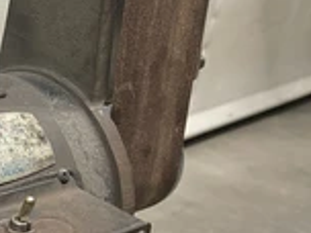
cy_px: 102
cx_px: -90
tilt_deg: -18.6
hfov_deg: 25.4
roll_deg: -0.4
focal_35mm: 66
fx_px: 593
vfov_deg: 22.2
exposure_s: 1/60
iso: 320
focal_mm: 5.1
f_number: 1.6
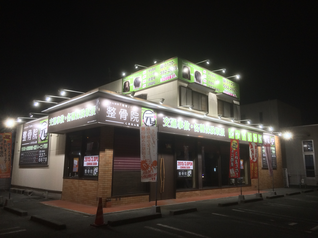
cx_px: 159
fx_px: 266
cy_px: 119
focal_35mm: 29
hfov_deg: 61.7
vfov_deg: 48.2
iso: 250
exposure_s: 1/30
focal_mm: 4.15
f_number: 2.2
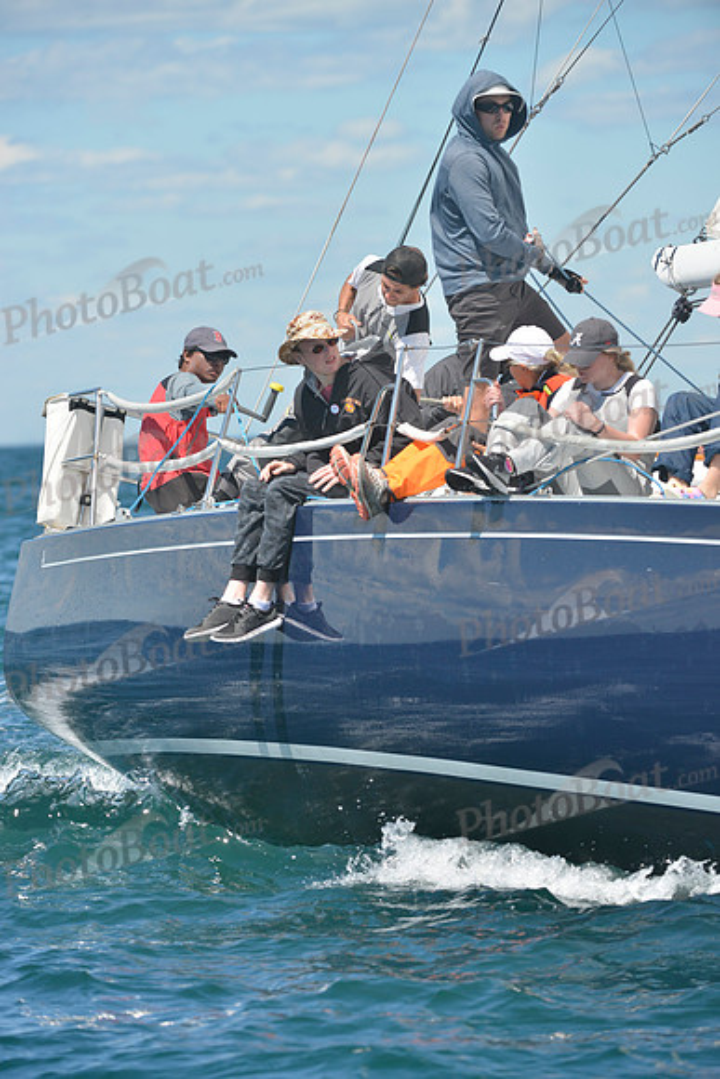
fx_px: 7795
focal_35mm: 260
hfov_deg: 5.3
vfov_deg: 7.9
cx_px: 360
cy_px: 540
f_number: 7.1
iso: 280
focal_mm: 260
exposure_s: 1/800
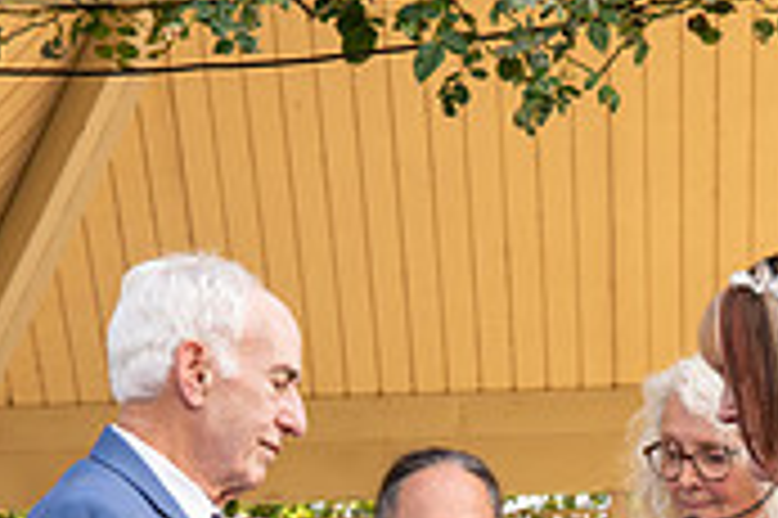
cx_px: 562
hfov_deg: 9.9
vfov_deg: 6.5
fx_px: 4491
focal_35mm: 208
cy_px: 786
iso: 640
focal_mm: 62
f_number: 5.6
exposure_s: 1/400
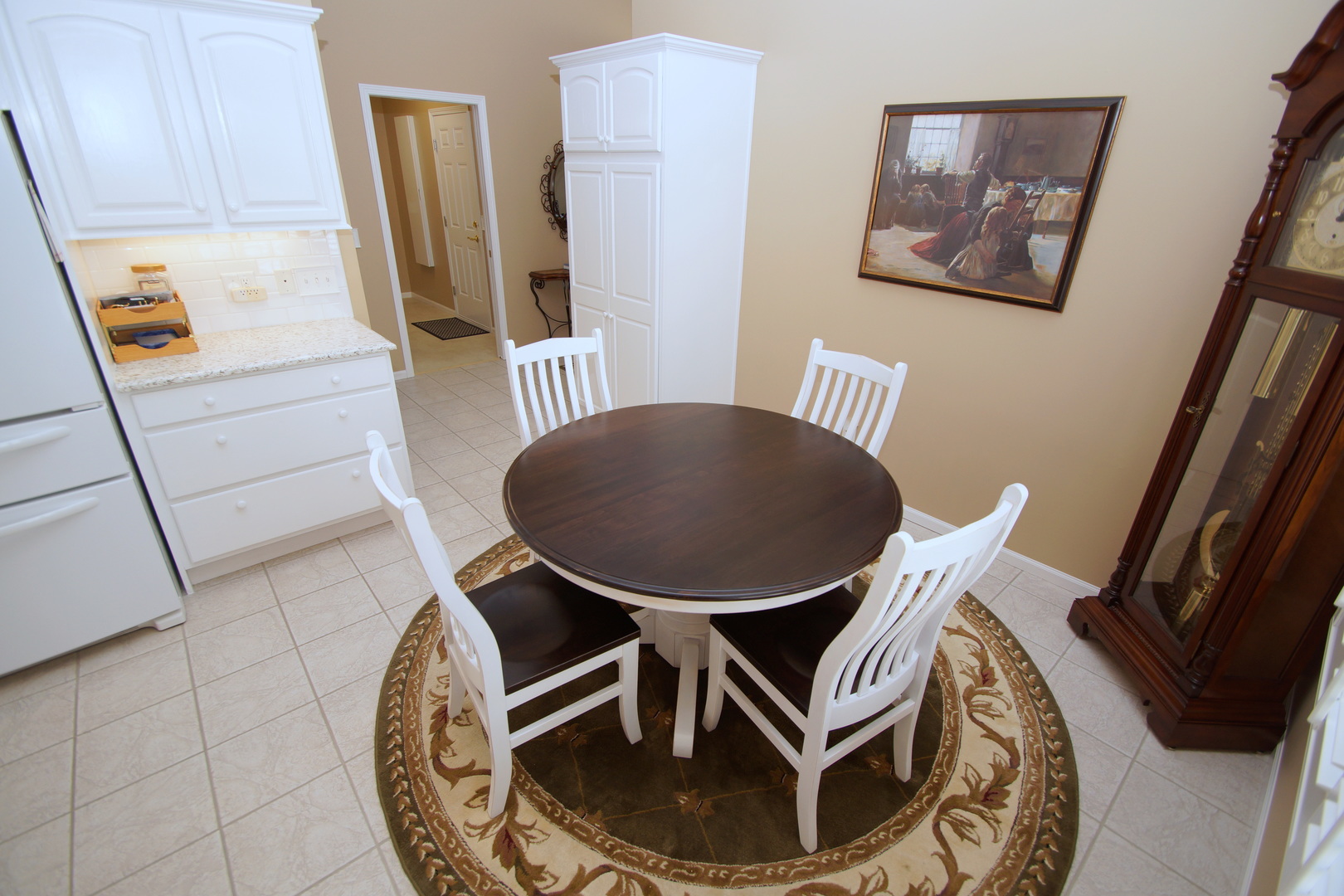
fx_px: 560
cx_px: 672
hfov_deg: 100.4
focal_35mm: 15
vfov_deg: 77.3
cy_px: 448
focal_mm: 10
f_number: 4
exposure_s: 1/60
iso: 160
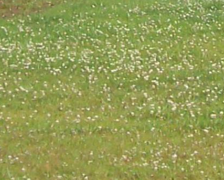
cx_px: 124
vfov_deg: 5.8
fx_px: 1678
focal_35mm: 253
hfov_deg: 7.6
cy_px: -302
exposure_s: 1/617
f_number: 2.7
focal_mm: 6
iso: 80
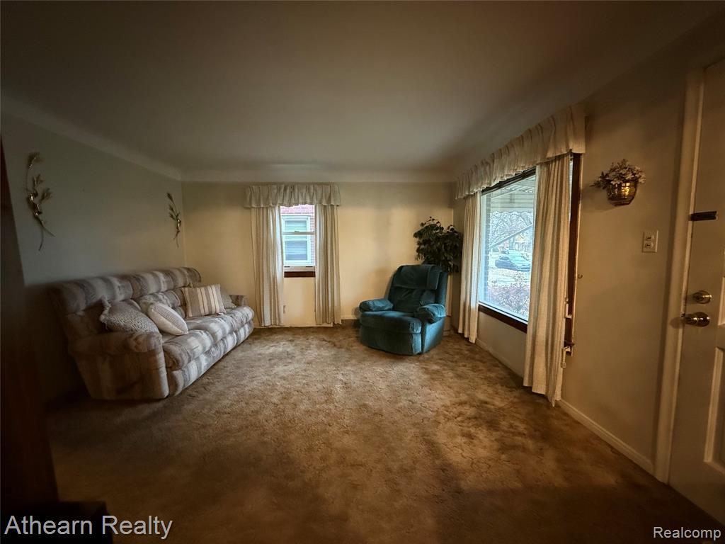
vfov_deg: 85.7
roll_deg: +0.8
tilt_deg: -4.5
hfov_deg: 102.1
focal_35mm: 14
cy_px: 272
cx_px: 362
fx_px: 293
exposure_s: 1/40
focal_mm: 2.22
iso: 1250
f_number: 2.2
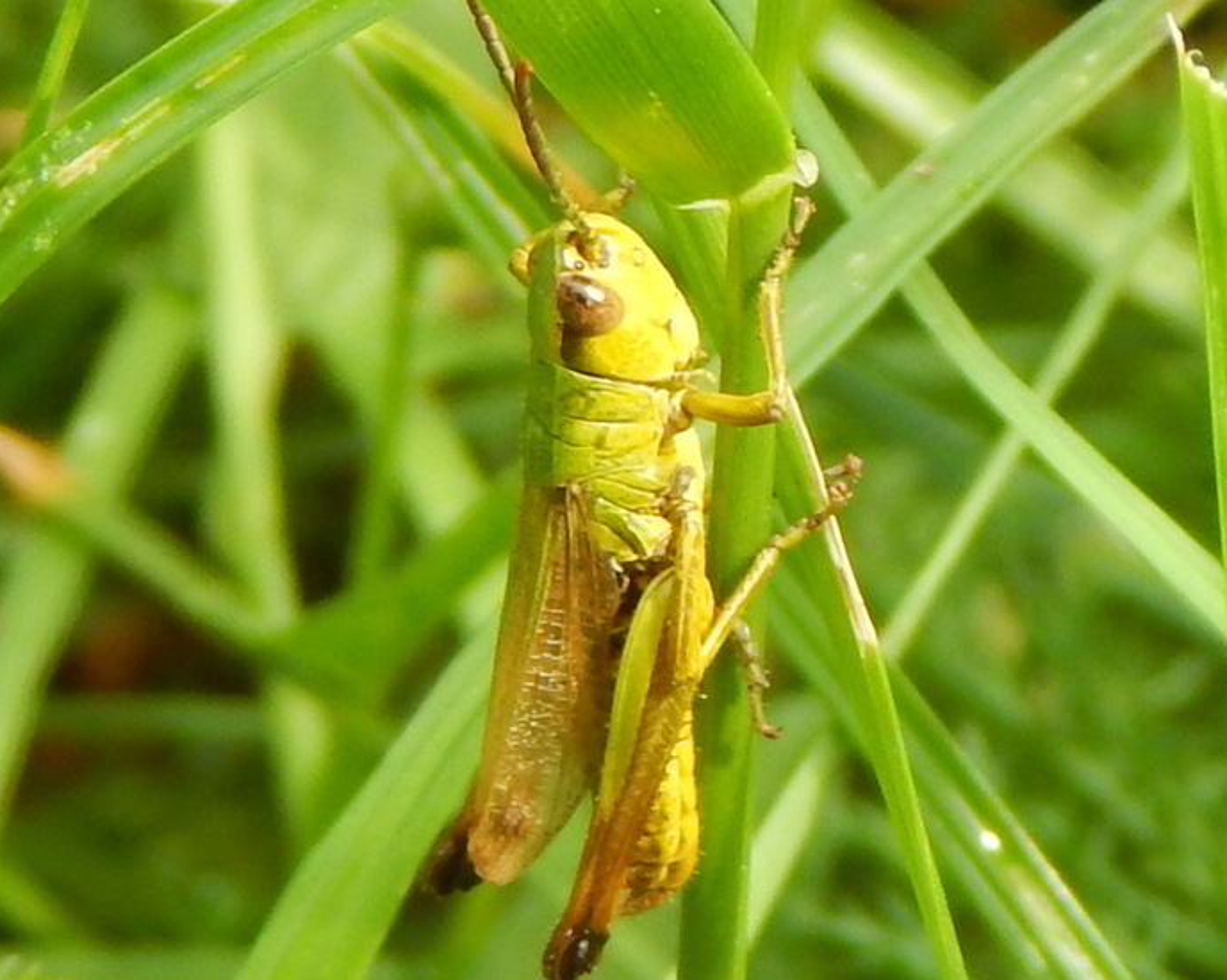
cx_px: 552
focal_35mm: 138
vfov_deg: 11.2
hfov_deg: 14.0
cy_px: 513
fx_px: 5010
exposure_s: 1/125
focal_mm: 20.5
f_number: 4.6
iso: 125
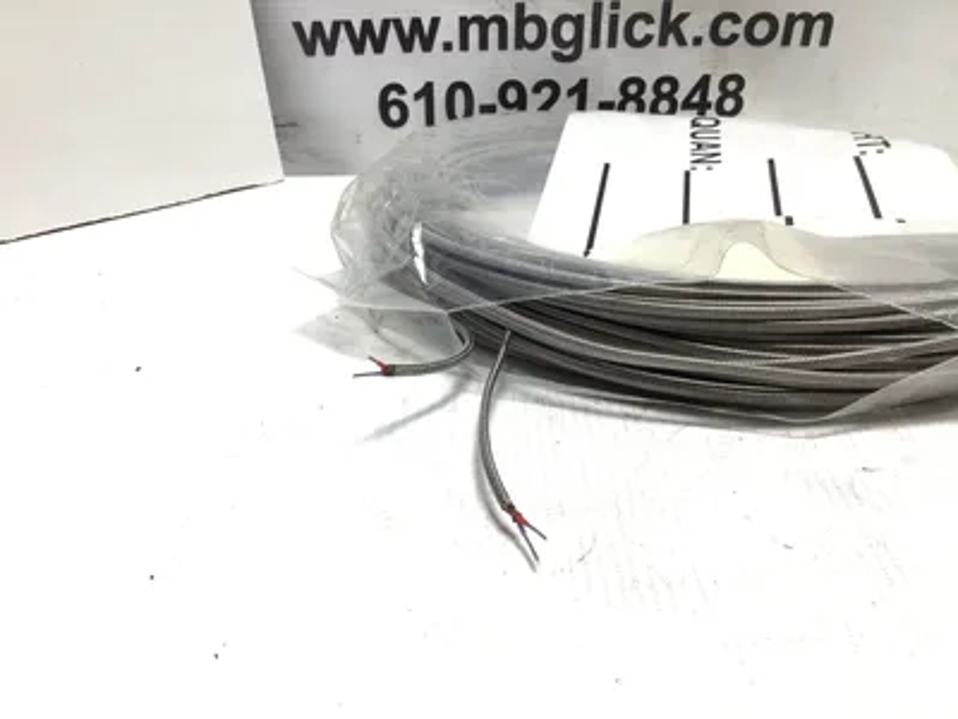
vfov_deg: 45.4
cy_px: 360
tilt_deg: -29.9
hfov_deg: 58.4
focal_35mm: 31
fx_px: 858
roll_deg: +0.0
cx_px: 479
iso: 40
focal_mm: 3.3
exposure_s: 1/120
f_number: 2.4
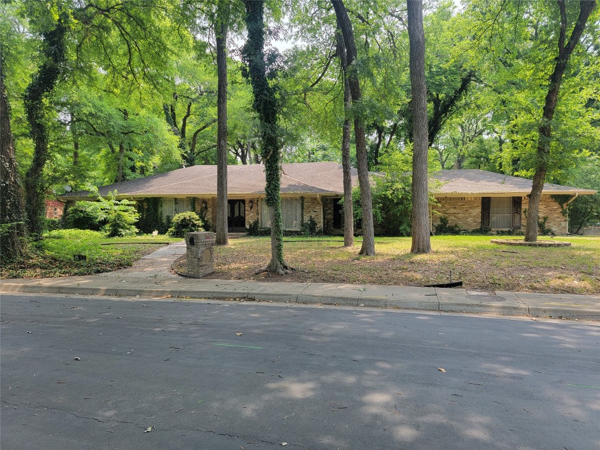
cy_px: 225
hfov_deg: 71.6
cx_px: 300
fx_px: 416
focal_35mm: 24
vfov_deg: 56.8
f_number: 1.8
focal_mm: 6.7
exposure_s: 1/120
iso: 20
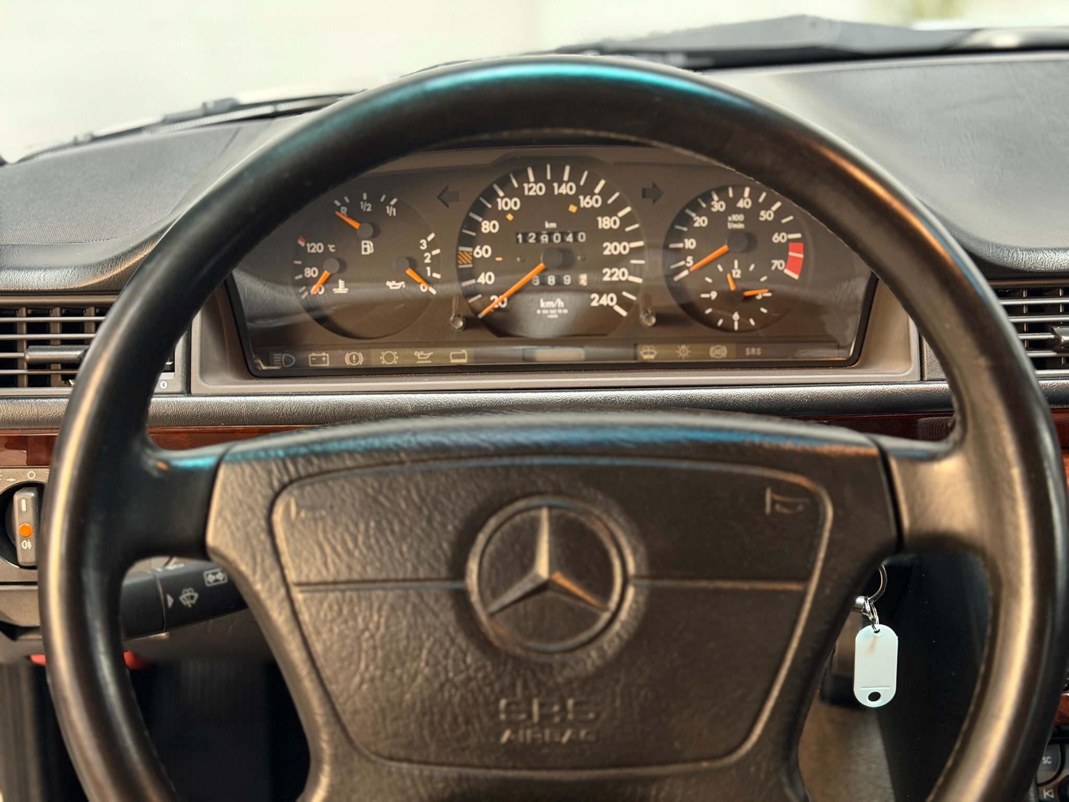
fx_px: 1482
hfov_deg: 39.7
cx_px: 534
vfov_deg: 30.3
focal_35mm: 48
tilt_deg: -21.8
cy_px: 401
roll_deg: +1.9
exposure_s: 1/25
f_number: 1.78
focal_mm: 6.76
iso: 500
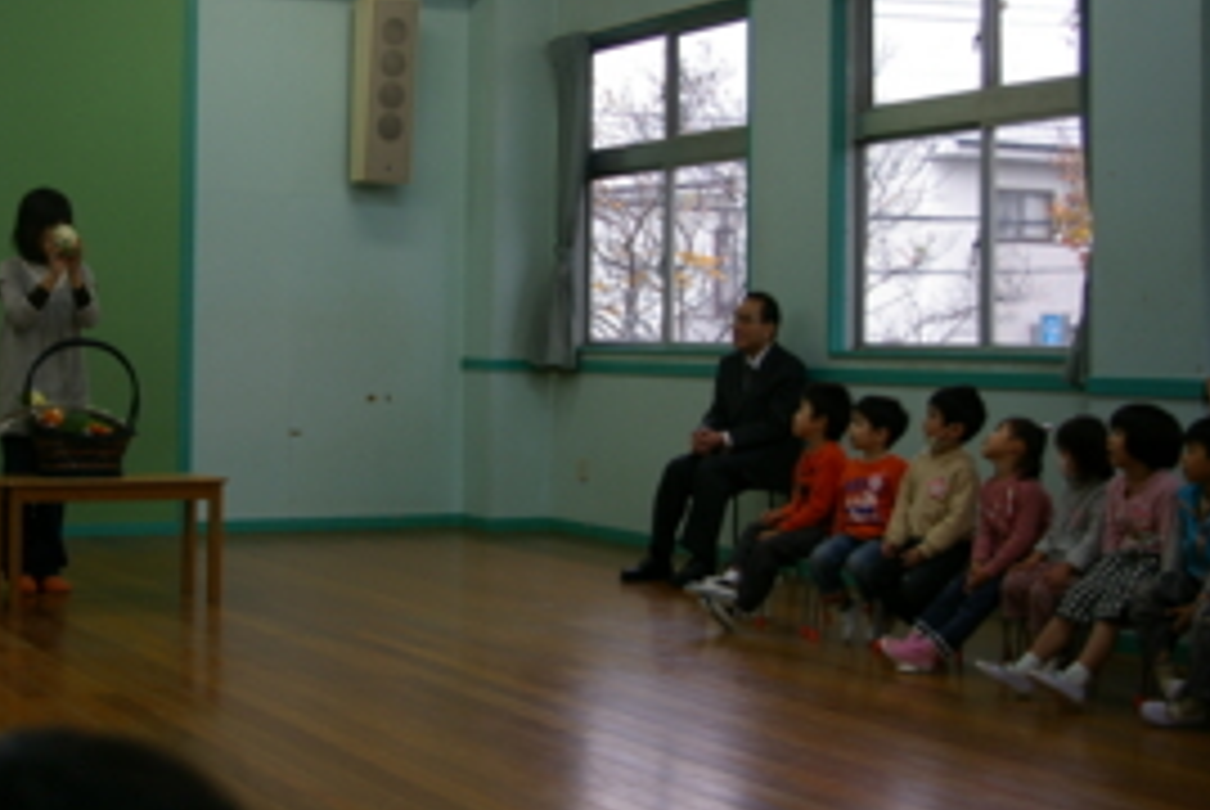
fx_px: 1952
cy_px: 277
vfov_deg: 23.3
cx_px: 333
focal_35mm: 58
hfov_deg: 33.9
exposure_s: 1/45
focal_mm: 26
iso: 200
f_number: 4
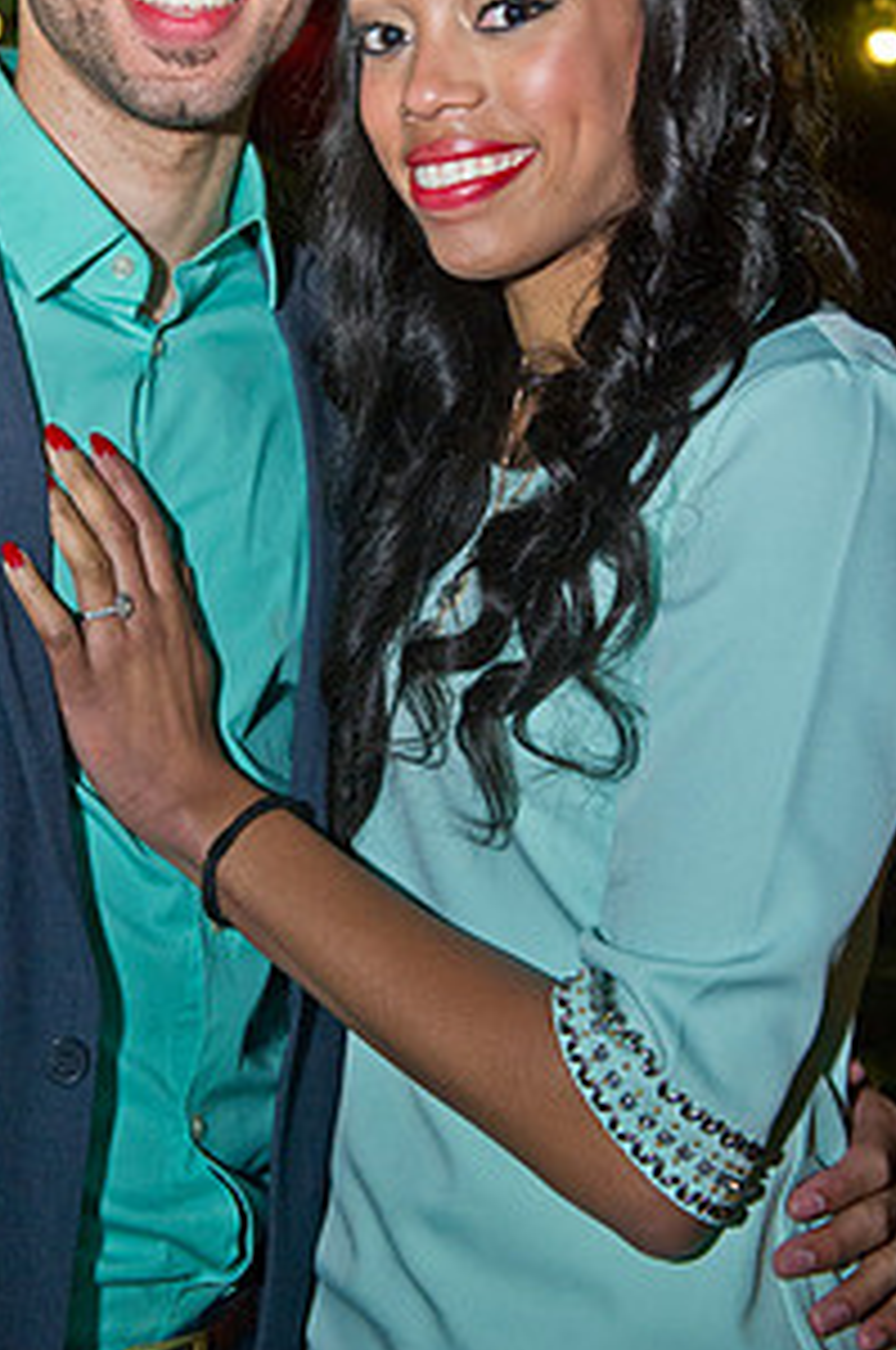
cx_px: 317
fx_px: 2697
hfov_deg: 18.8
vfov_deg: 27.8
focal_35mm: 72
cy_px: 356
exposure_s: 1/100
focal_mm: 48
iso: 3200
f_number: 4
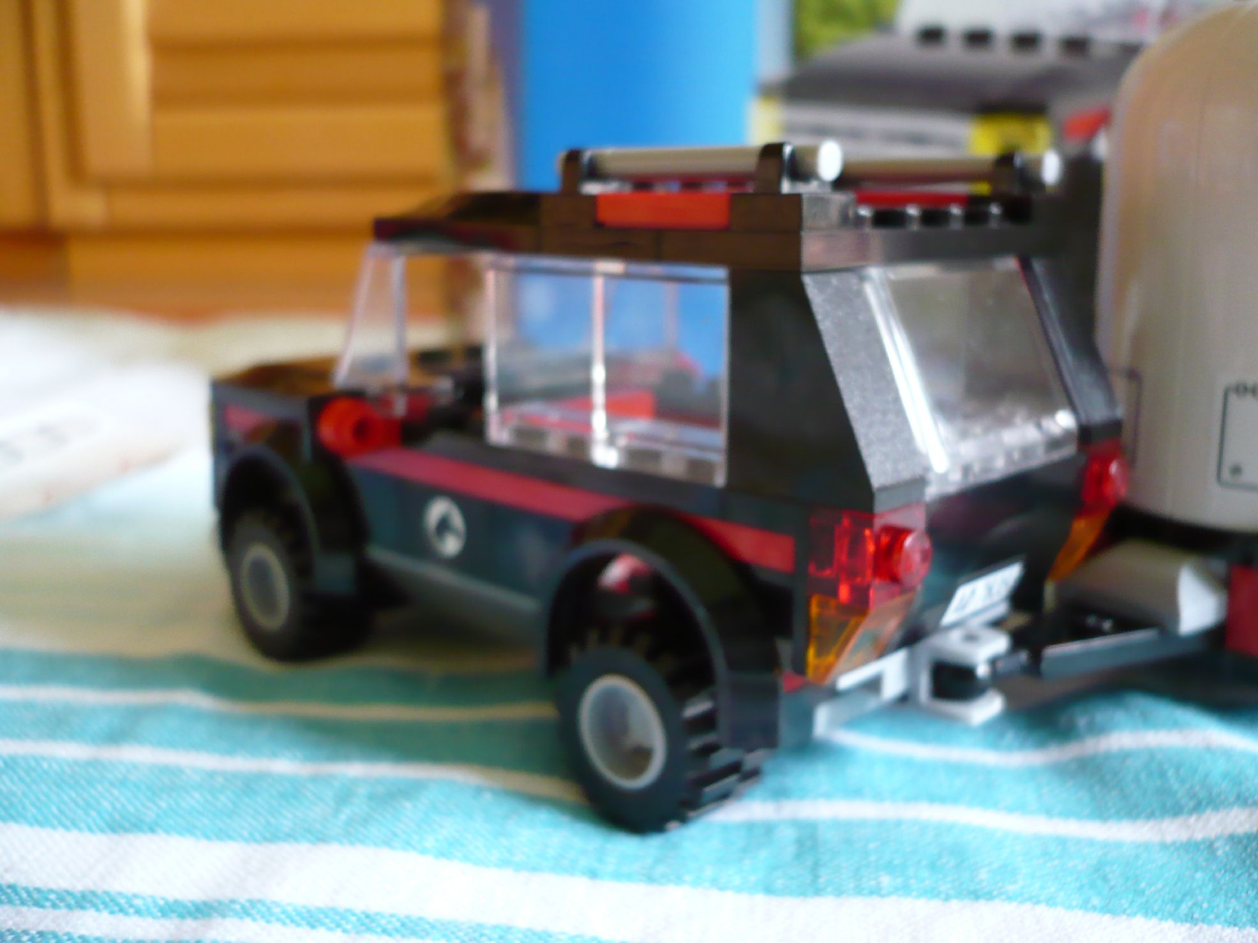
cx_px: 629
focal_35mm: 35
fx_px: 1272
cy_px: 472
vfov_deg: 40.7
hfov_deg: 52.6
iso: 200
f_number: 2.8
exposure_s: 1/25
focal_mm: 5.8
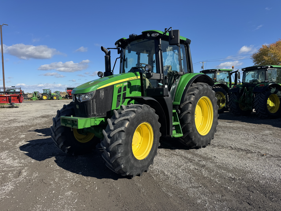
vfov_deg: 56.8
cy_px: 106
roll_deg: -0.3
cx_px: 140
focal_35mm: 24
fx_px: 195
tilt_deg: -0.1
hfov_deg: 71.6
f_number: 1.78
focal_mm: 6.76
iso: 80
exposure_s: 1/4049
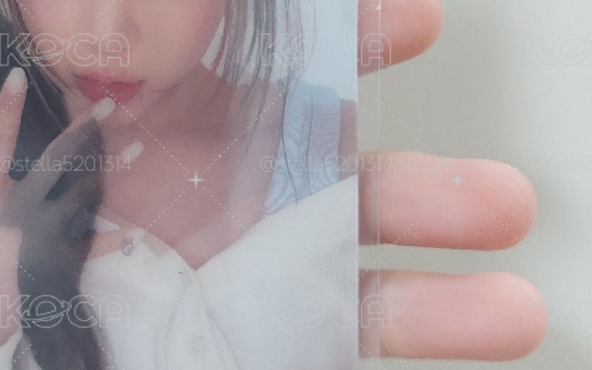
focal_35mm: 60
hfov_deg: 33.7
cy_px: 92
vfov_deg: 21.5
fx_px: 968
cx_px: 196
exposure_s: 1/60
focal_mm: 5.23
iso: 320
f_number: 1.8
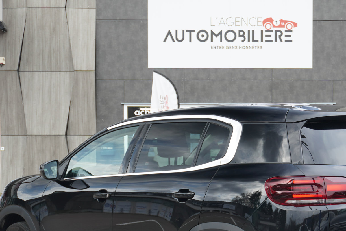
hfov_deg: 24.9
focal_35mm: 81
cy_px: 182
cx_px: 240
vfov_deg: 16.8
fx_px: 777
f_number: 5
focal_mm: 33
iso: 100
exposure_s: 1/50
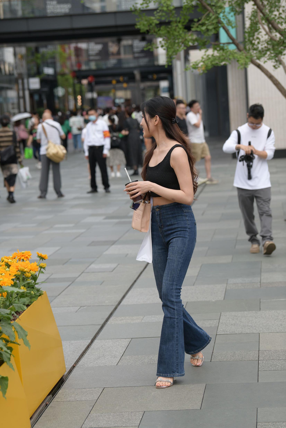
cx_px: 143
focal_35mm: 102
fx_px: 1215
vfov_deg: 20.0
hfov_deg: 13.4
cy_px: 214
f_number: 4.5
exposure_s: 1/1250
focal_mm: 102
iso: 320
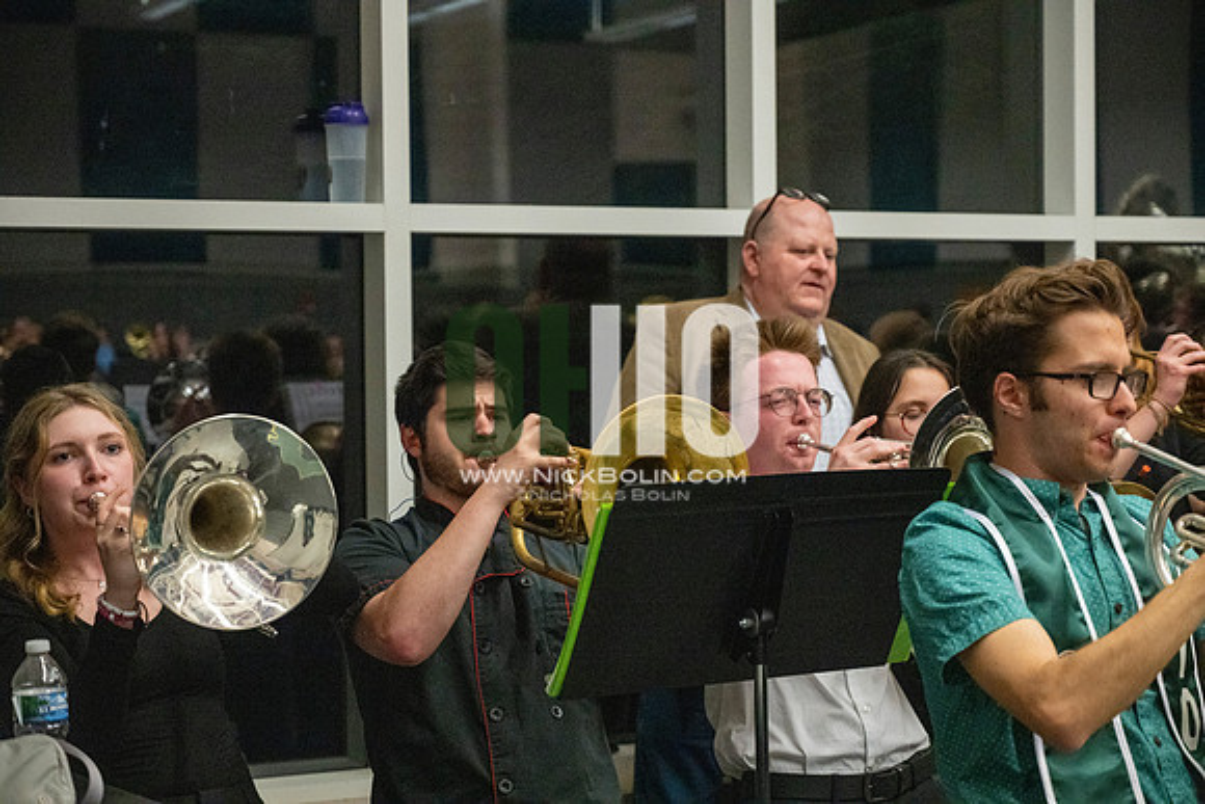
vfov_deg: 19.5
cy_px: 402
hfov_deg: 28.8
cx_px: 602
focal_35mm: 70
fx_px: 2343
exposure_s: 1/500
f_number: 4
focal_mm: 70
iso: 10000
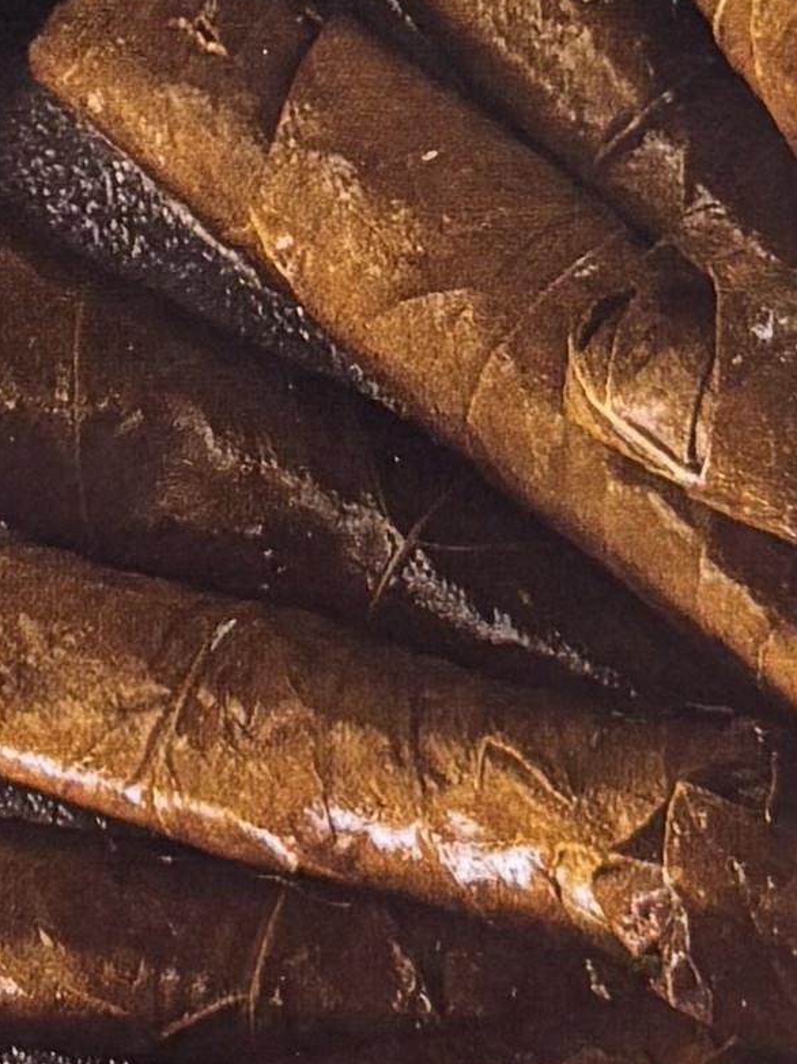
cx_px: 231
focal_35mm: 190
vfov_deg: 10.3
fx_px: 5836
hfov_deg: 7.8
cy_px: 22
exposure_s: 1/50
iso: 250
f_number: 1.6
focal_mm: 5.96
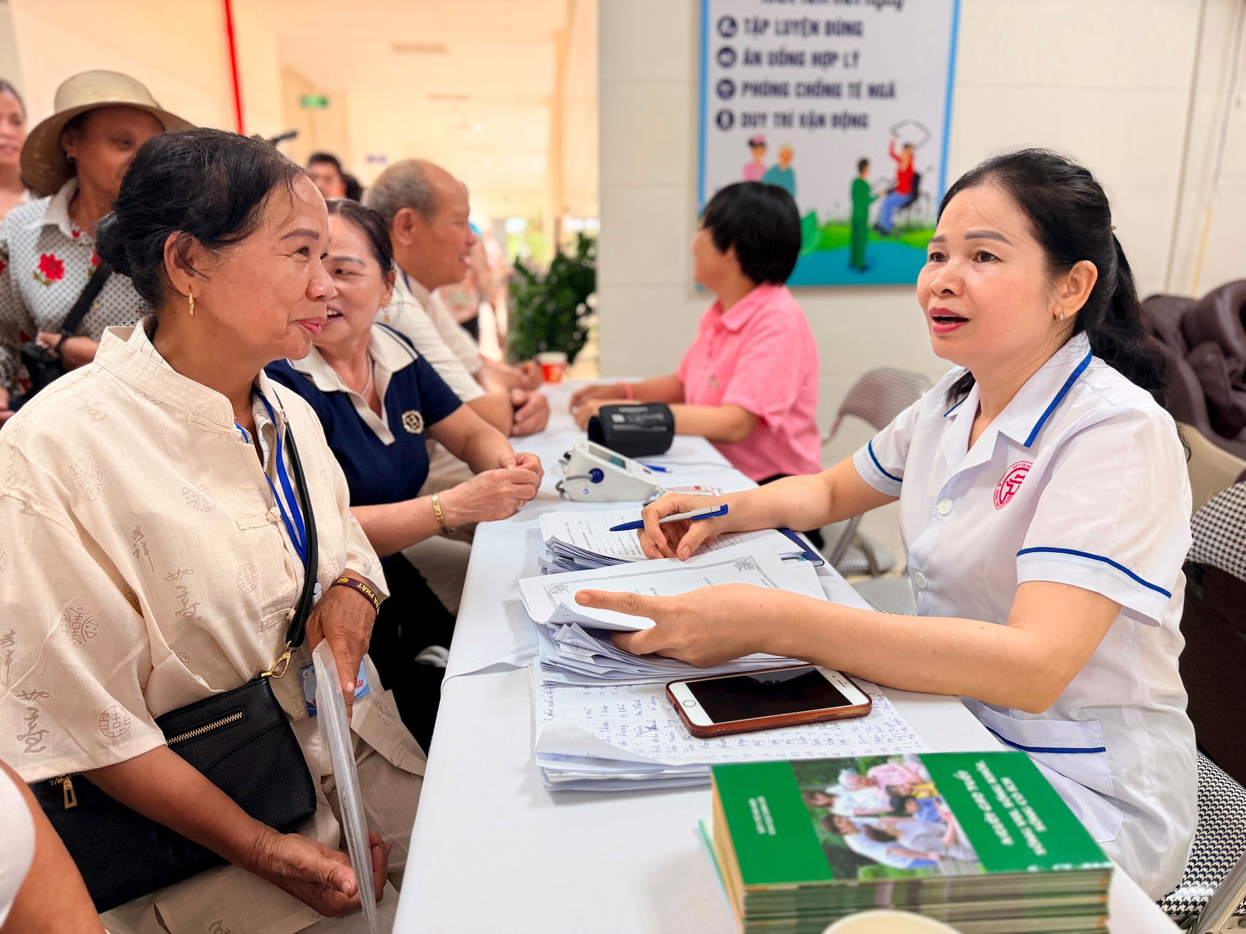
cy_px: 467
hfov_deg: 71.6
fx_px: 864
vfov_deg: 56.8
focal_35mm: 24
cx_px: 623
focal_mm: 6.76
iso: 200
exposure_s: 1/114
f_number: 1.78
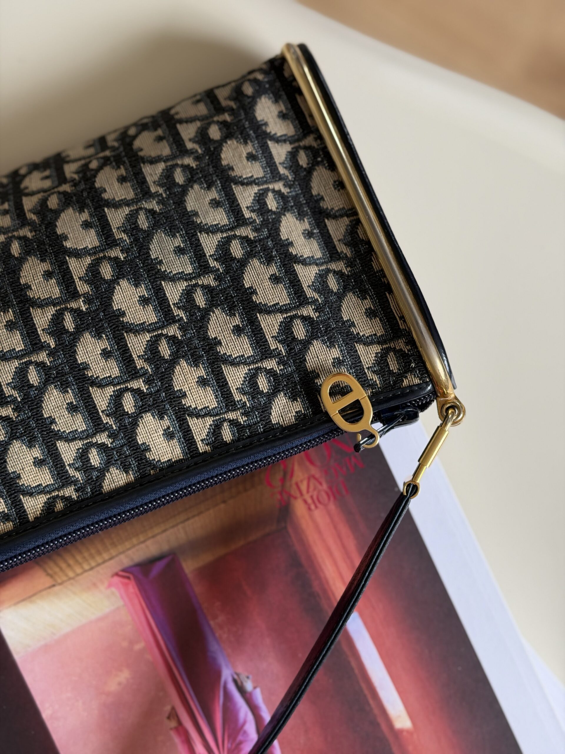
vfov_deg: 39.7
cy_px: 377
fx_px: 1045
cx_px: 282
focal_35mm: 48
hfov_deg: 30.3
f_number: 1.78
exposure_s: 1/72
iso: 100
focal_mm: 6.76
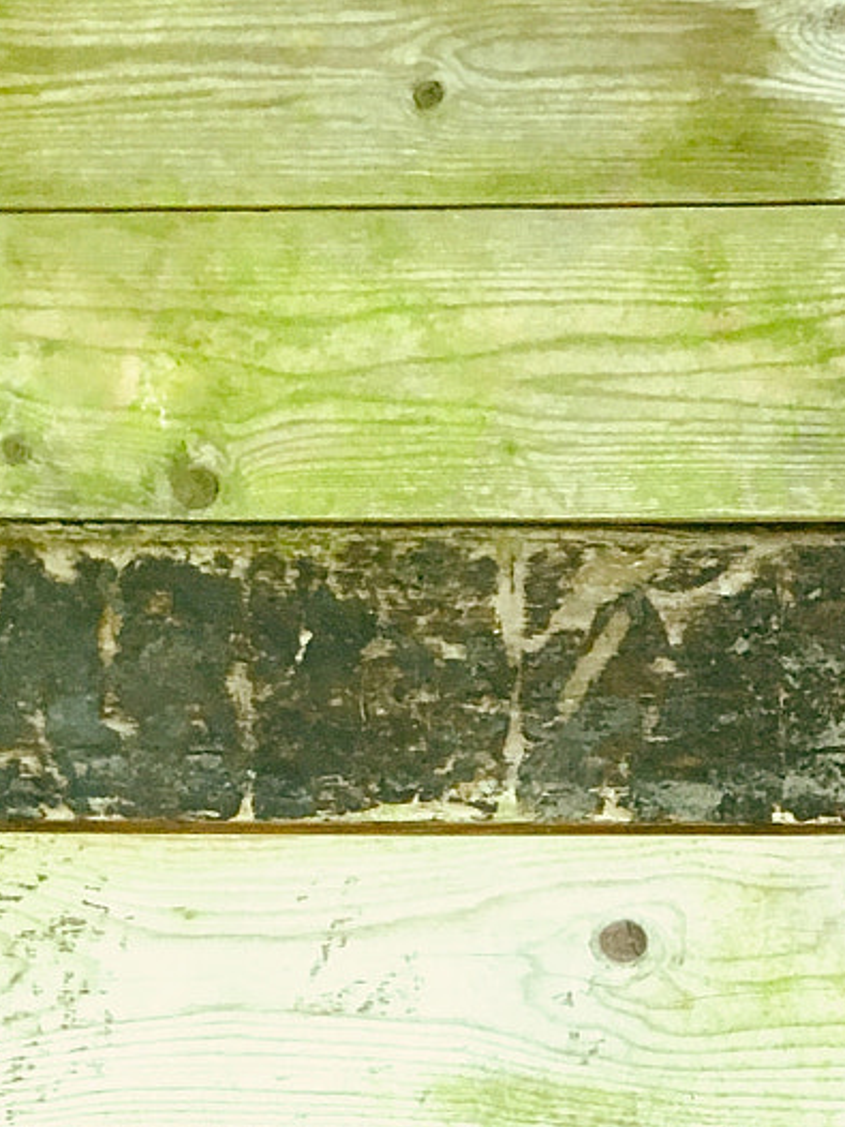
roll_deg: -1.0
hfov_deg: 16.6
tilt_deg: -1.3
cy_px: 1587
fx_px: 2865
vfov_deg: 19.9
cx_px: 738
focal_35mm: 88
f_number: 2.2
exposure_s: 1/33
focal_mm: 4.15
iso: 125
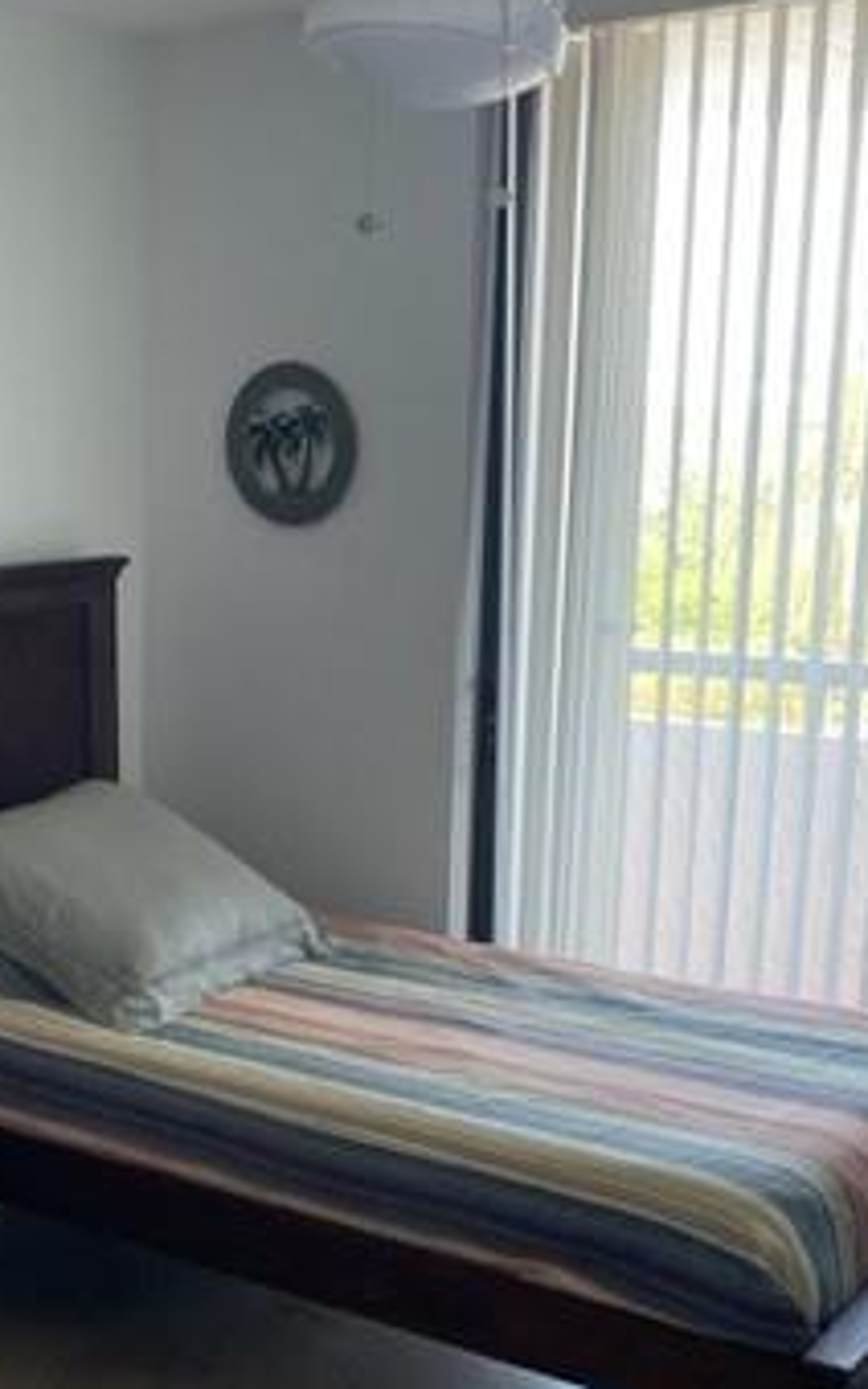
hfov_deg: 24.6
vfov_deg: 38.5
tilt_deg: -11.6
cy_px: 897
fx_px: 1967
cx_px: 201
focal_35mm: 52
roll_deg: -0.4
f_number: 1.6
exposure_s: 1/121
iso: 125
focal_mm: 4.2
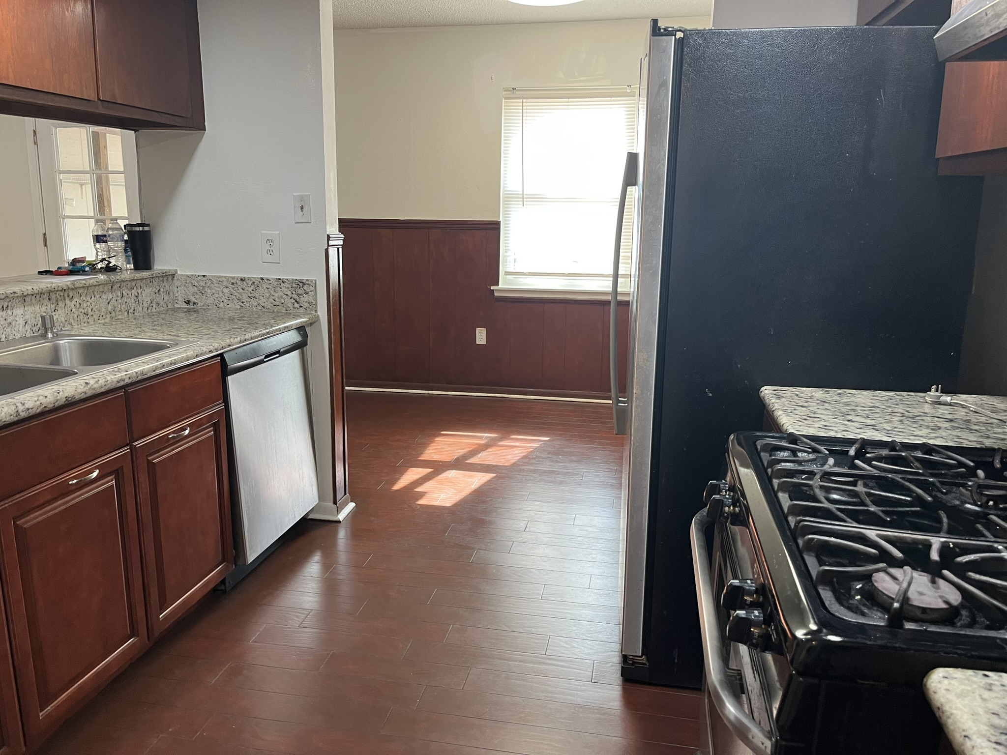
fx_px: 756
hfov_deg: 67.3
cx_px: 504
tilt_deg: -10.4
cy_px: 378
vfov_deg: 53.1
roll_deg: -0.6
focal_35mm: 26
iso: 100
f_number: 1.6
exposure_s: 1/60
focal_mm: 5.1
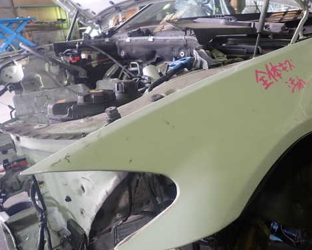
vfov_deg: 47.1
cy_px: 120
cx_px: 194
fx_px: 286
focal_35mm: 31
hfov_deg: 56.5
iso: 200
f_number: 2
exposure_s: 1/50
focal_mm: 4.5
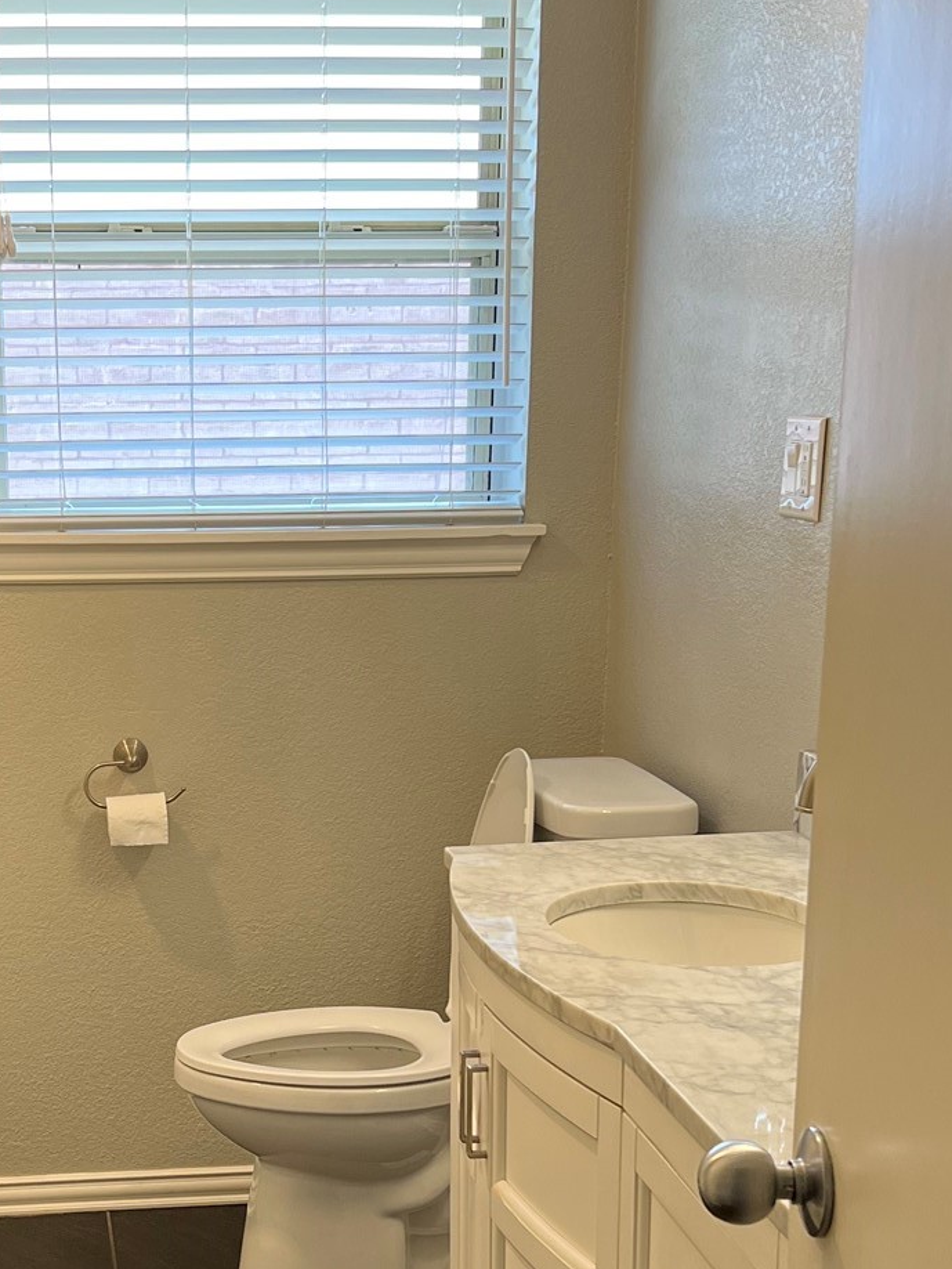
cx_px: 191
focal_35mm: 58
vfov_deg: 32.7
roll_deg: +1.0
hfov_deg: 24.8
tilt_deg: -14.5
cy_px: 929
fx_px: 2126
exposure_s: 1/120
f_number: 1.5
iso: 80
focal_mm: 5.7
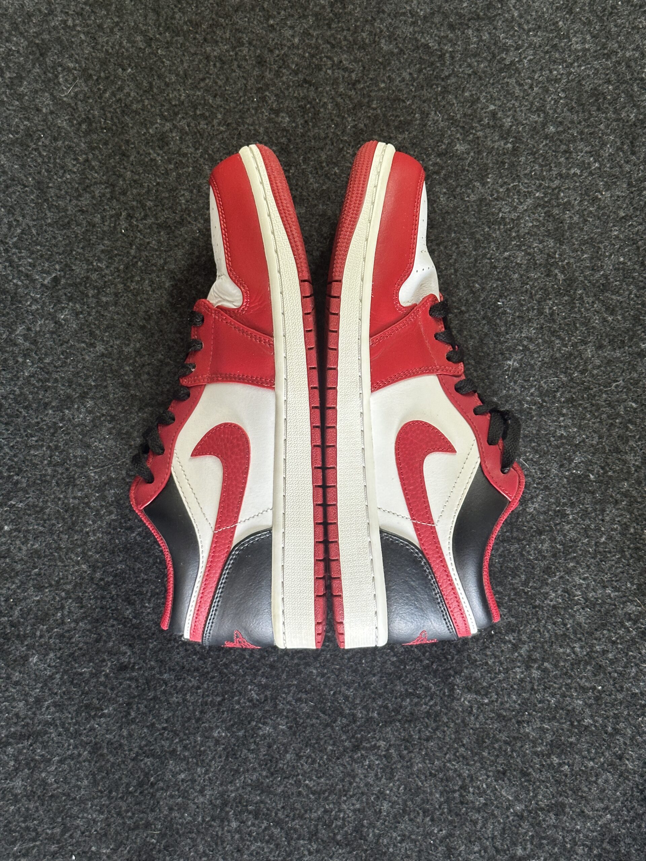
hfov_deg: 30.3
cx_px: 323
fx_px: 1194
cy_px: 430
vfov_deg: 39.7
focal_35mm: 48
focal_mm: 6.86
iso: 160
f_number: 1.78
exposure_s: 1/50
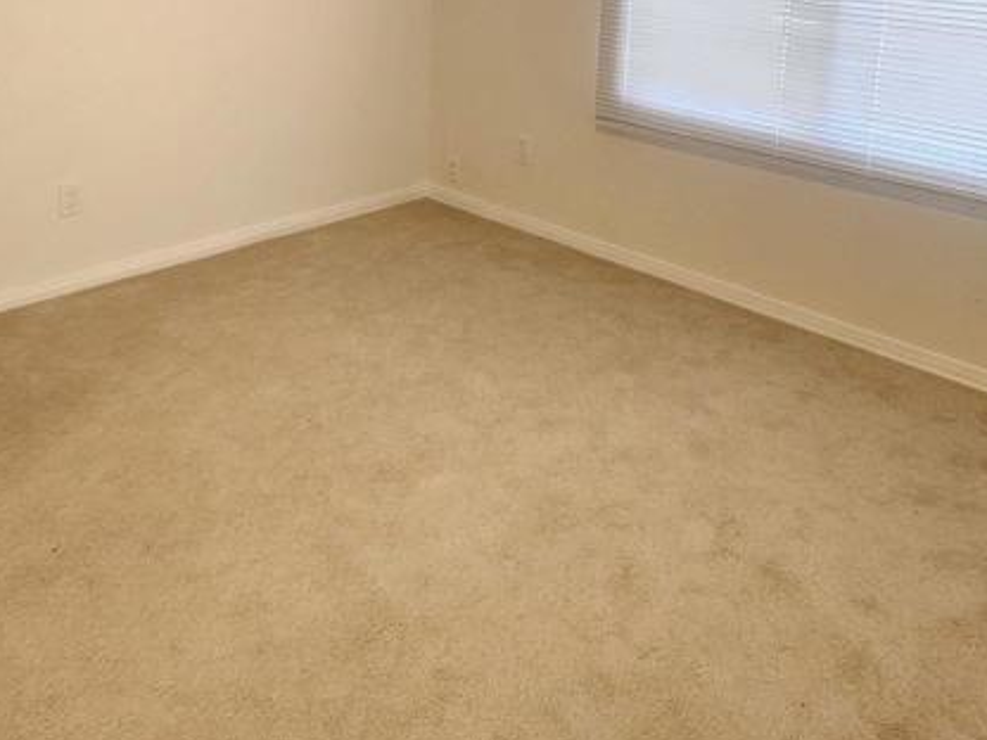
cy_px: 71
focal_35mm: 32
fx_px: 912
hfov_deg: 56.7
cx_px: 444
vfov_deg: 40.7
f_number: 2.2
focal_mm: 2.2
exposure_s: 1/60
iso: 250
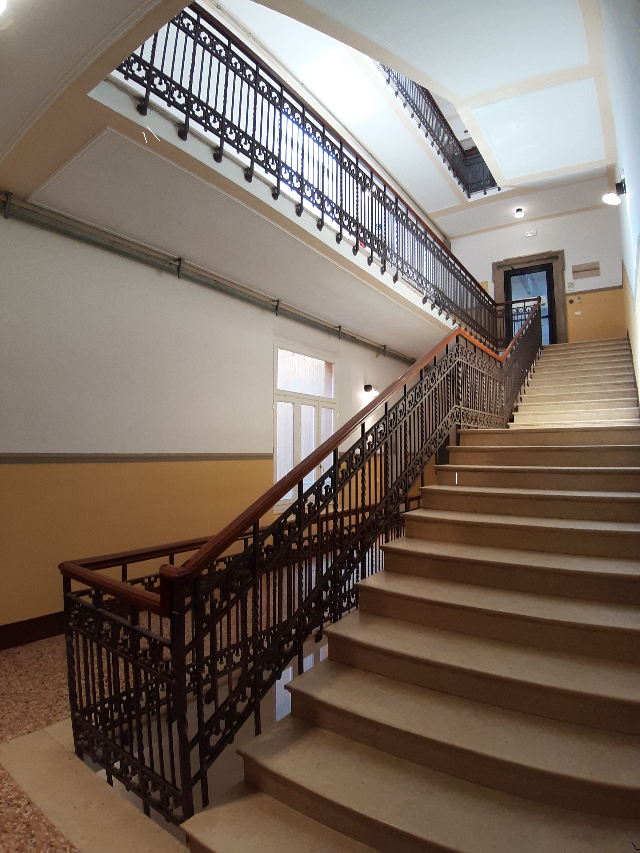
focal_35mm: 18
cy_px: 426
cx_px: 320
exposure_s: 1/50
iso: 80
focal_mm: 1.87
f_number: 2.4
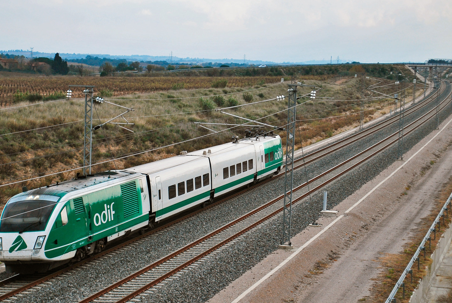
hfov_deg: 21.4
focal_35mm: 95
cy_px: 162
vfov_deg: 14.4
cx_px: 198
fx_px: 1194
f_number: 5.6
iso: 200
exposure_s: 1/640
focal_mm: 48
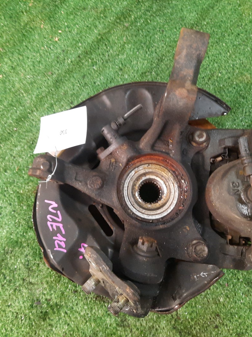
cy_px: 166
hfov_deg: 41.7
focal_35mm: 34
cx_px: 114
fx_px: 330
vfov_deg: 54.0
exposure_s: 1/33
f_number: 2
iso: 361
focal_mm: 4.6
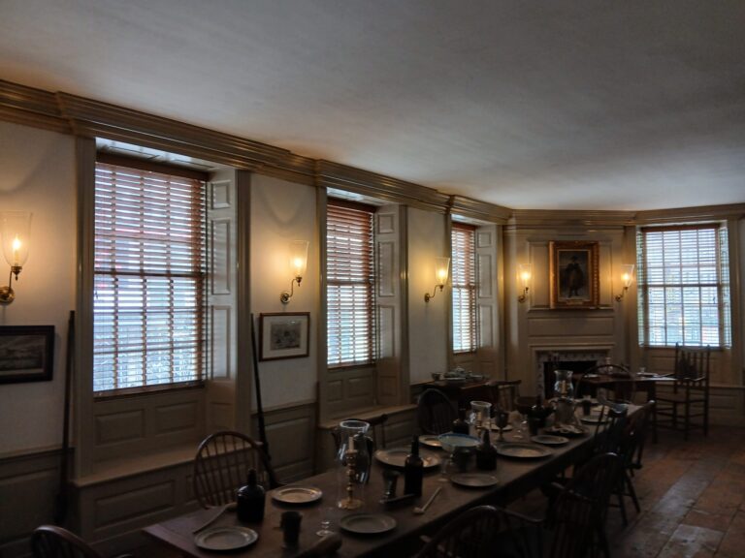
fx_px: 560
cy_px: 279
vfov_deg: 53.1
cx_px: 372
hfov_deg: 67.3
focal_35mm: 26
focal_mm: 3.98
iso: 200
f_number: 1.8
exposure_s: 1/60
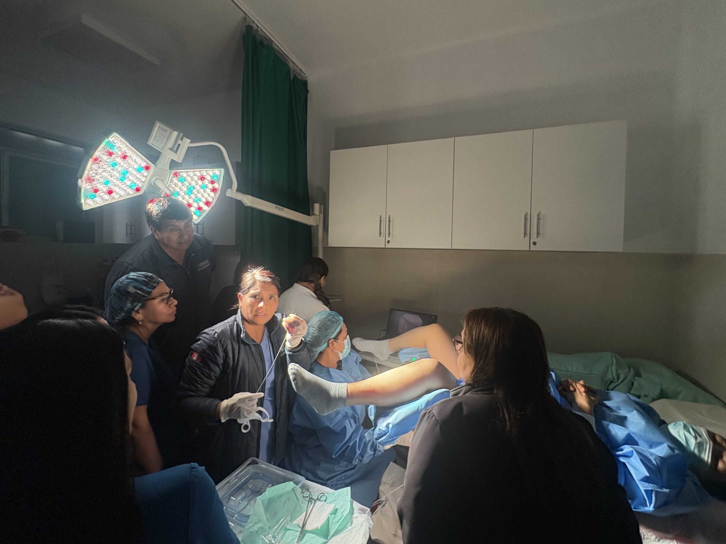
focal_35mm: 15
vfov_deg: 81.7
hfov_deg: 98.2
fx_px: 315
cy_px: 255
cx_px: 364
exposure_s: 1/56
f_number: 2.2
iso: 250
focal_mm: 2.22
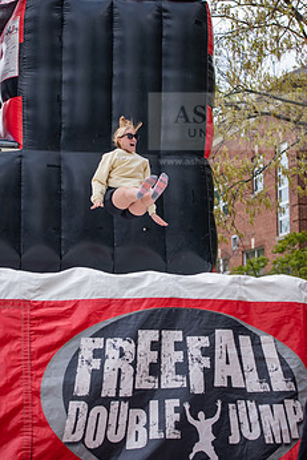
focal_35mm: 91
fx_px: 1163
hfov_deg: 15.0
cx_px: 128
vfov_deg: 22.3
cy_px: 175
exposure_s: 1/640
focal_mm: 70
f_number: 3.5
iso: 100
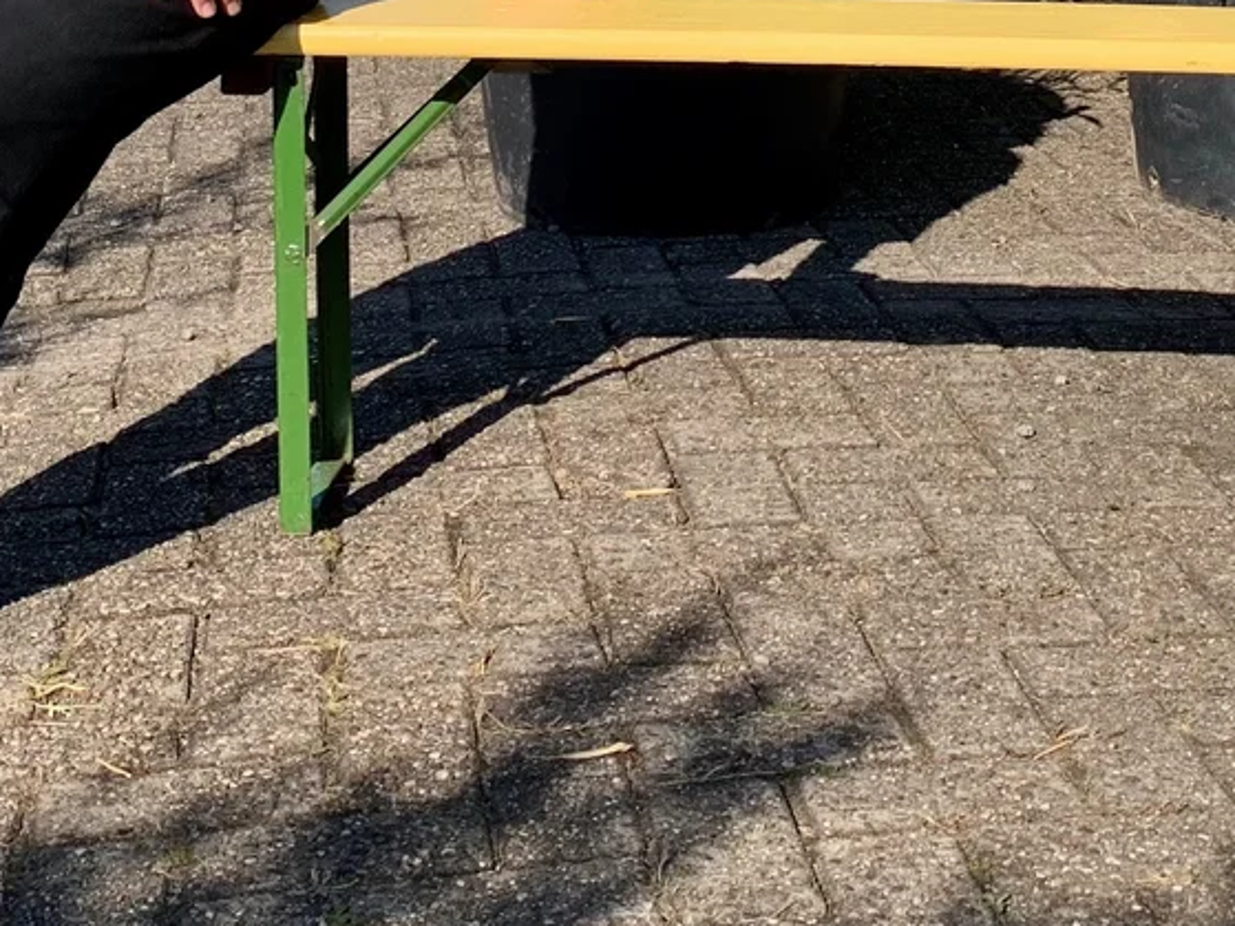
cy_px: -263
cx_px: 873
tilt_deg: -2.9
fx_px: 2854
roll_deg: -2.0
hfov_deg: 24.2
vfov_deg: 17.3
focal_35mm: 80
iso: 25
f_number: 1.8
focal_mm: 4.25
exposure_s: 1/1266
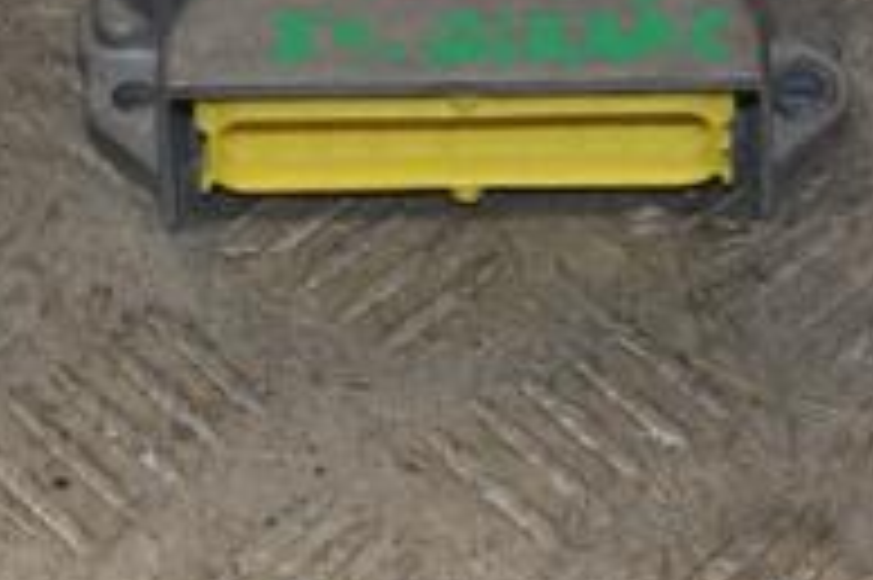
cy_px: -252
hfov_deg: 9.2
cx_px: 459
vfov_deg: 6.1
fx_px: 5403
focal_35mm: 223
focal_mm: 48
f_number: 8
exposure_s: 1/200
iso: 800
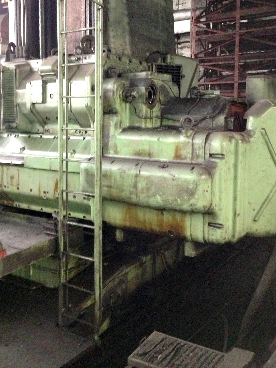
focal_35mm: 41
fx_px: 436
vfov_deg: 45.5
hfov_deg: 35.1
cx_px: 124
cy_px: 142
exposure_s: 1/15
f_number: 2.4
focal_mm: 4.13
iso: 500
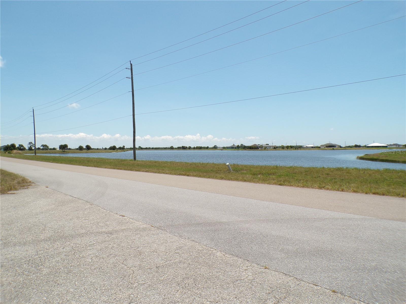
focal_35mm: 24
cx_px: 203
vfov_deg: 56.8
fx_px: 281
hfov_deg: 71.6
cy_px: 152
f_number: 4.4
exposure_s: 1/800
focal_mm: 4.3
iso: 100
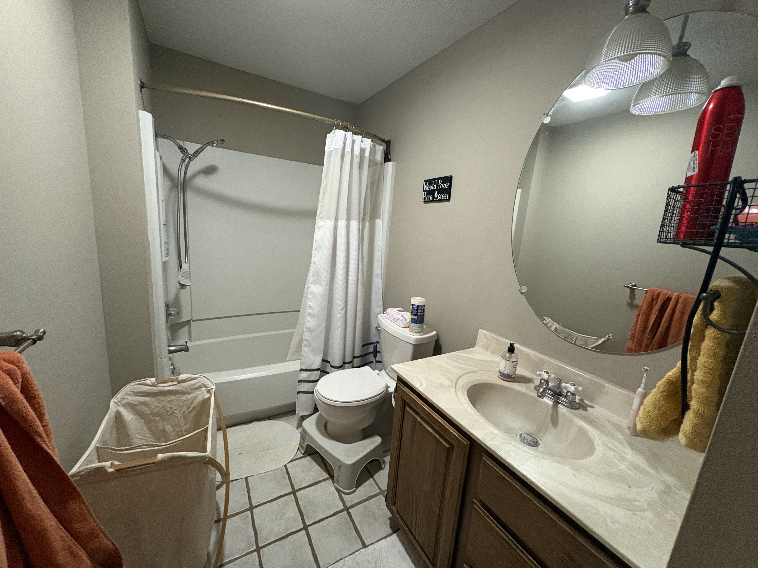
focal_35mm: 14
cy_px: 284
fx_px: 307
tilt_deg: -11.8
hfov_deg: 102.1
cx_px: 379
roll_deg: -5.1
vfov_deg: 85.7
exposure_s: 1/60
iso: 800
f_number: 2.2
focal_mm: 2.22
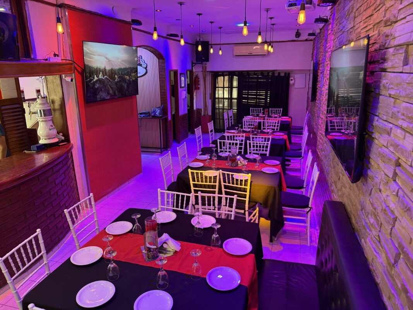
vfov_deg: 56.8
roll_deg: +0.6
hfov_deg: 71.6
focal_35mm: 24
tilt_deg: -16.0
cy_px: 155
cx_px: 206
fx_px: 286
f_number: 1.78
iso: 250
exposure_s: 1/54
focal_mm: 6.76
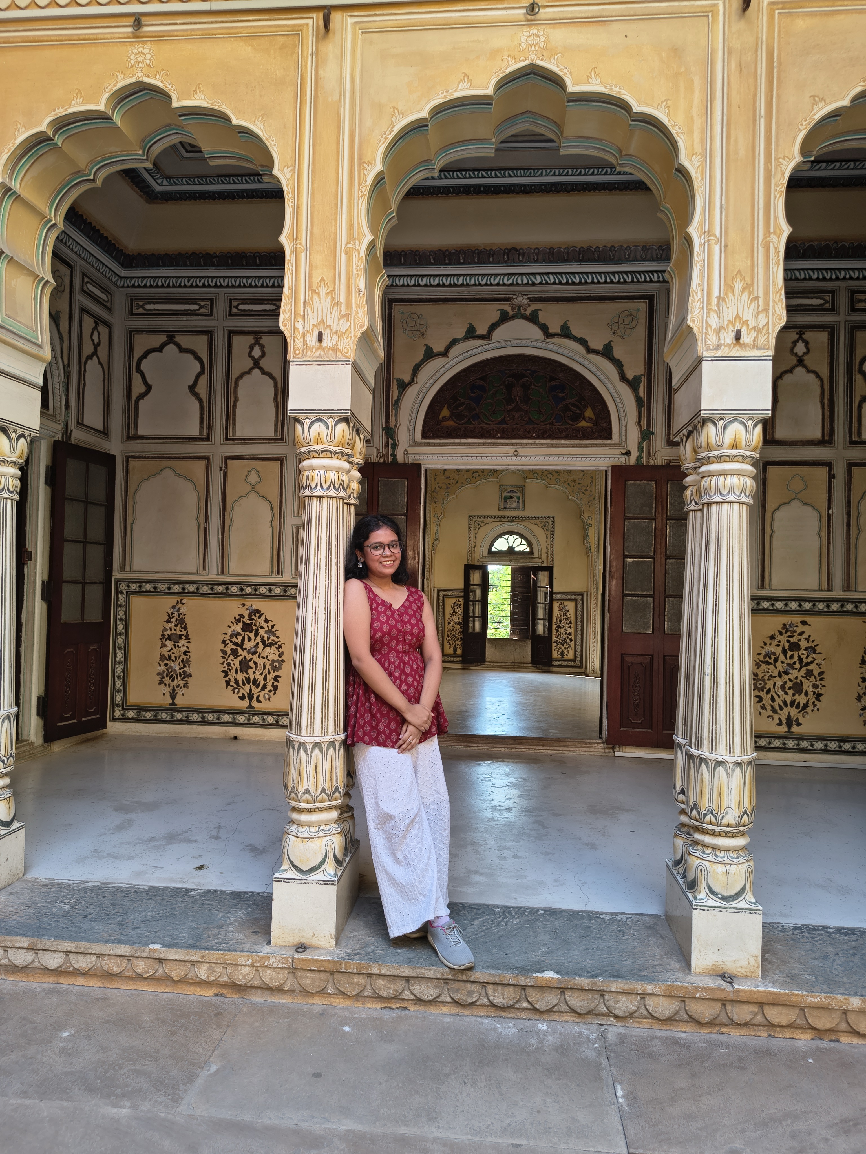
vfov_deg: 73.9
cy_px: 577
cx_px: 433
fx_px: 767
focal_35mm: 23
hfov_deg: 58.9
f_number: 1.8
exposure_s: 1/100
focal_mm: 5.56
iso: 225
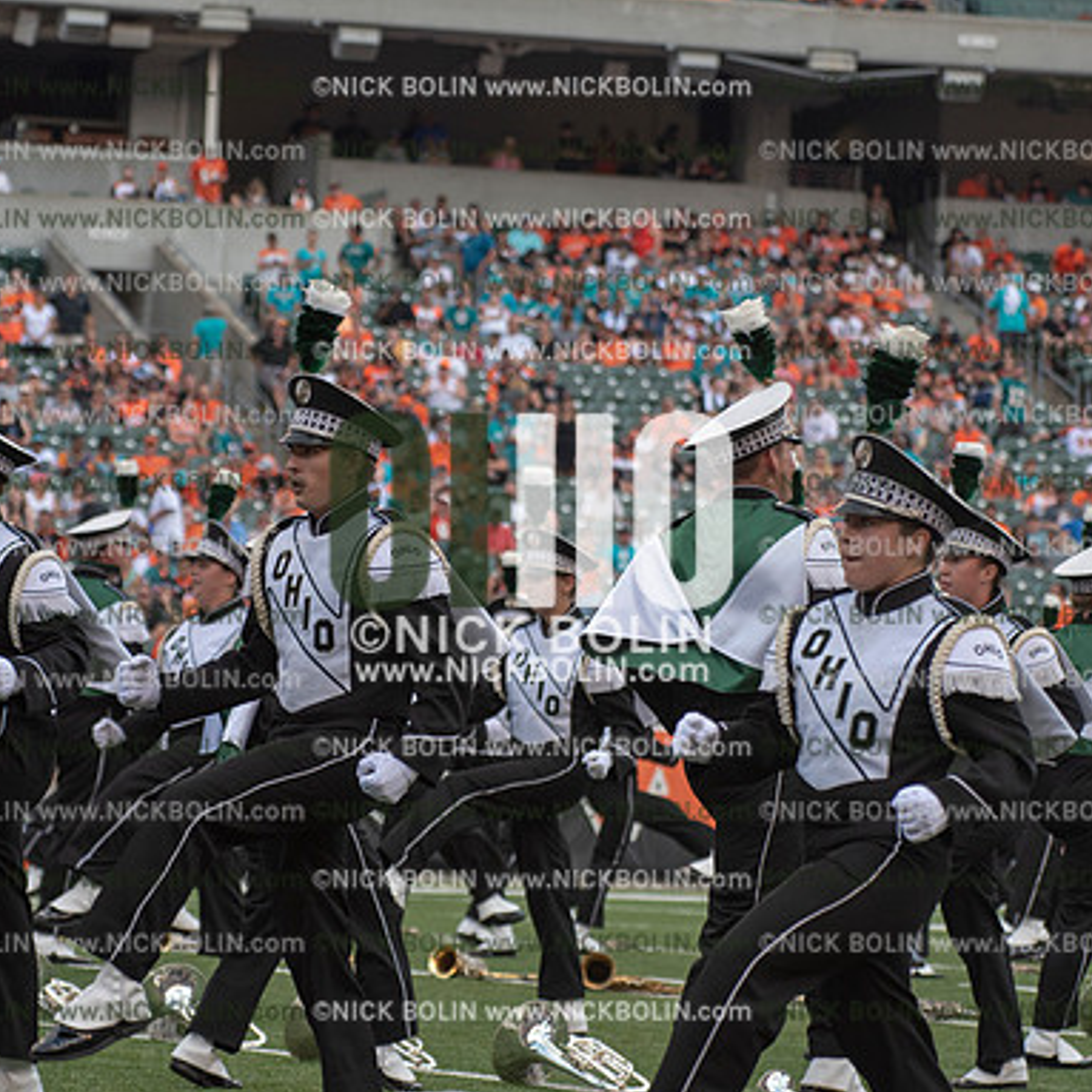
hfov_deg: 9.7
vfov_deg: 9.7
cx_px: 530
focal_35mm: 180
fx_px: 6424
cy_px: 549
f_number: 5.6
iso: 400
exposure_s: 1/1250
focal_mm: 140
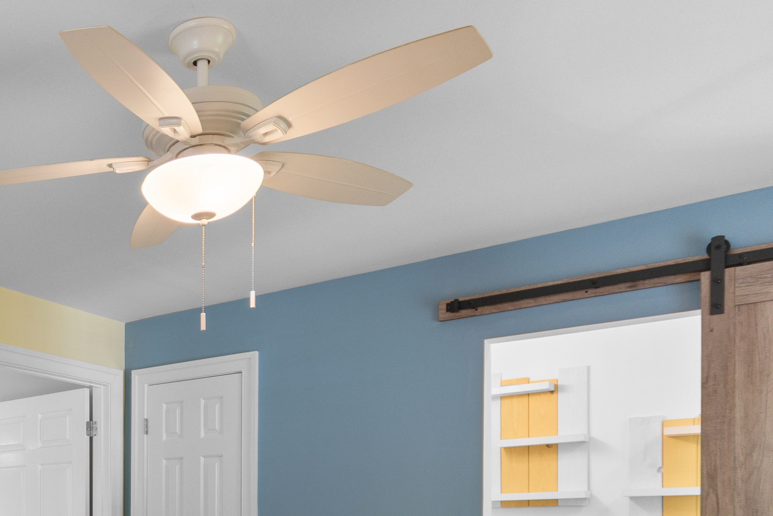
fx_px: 794
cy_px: 509
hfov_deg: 44.8
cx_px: 16
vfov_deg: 33.1
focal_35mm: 37
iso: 100
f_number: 4.5
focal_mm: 10
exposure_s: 2
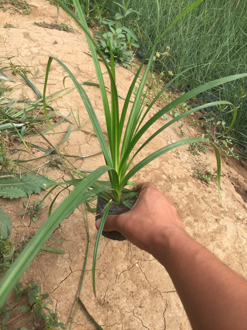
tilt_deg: -42.2
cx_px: 124
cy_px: 165
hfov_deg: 48.2
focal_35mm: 29
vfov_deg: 61.7
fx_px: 276
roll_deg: -16.2
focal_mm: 4.15
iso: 32
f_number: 2.2
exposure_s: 1/670
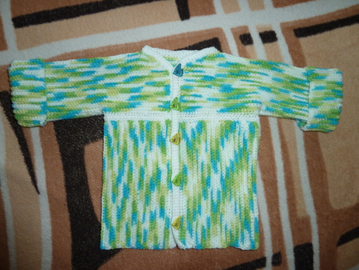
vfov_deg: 54.9
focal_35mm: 25
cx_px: 180
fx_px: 259
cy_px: 135
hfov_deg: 69.4
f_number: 3.3
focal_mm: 4.1
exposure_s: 1/30
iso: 125
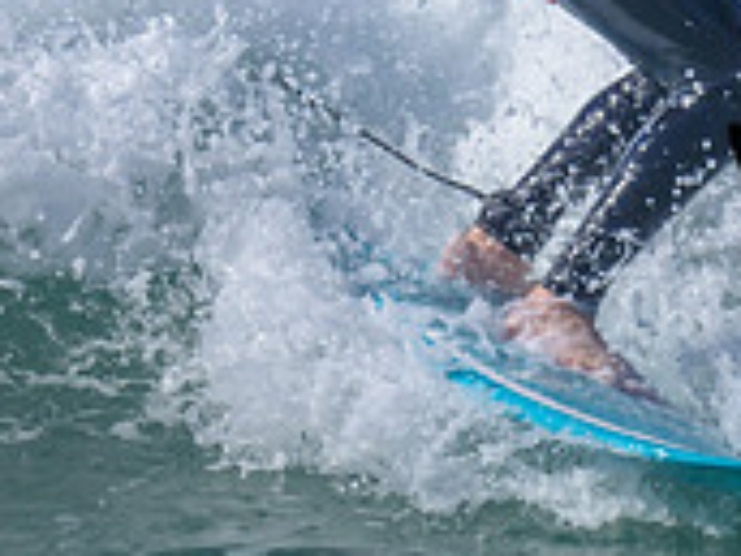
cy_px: -81
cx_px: 1252
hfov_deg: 0.6
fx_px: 76271
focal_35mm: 3563
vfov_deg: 0.4
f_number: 6.3
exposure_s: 1/2000
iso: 360
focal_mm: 800
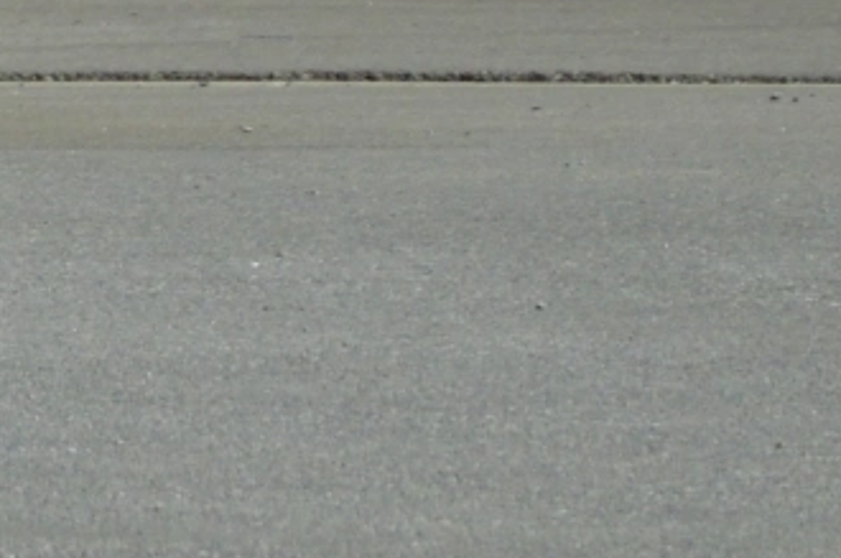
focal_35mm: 655
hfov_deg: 3.1
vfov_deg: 2.1
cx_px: -1422
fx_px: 15277
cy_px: -397
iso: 320
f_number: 5.6
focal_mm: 75
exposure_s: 1/500
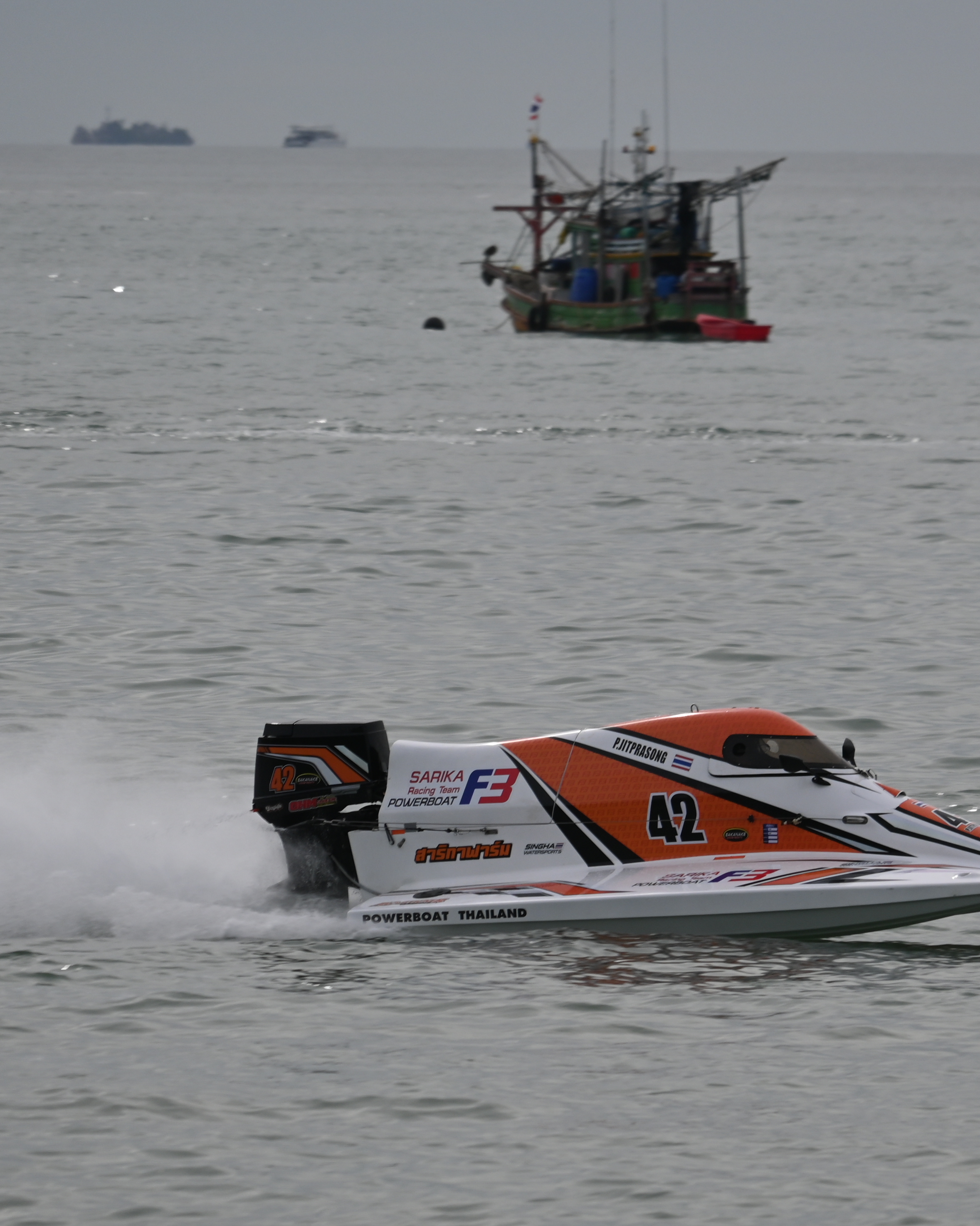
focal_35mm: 612
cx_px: 687
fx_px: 22187
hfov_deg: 2.5
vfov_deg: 3.2
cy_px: 738
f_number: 7.1
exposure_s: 1/800
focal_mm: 230
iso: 100
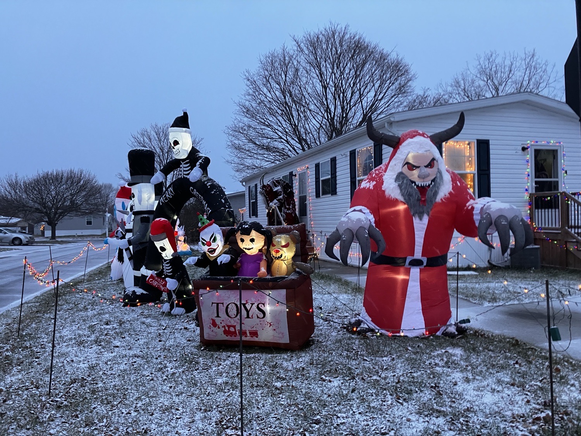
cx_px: 290
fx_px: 470
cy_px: 218
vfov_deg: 49.7
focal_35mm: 28
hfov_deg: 63.4
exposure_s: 1/60
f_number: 1.8
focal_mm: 3.99
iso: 160
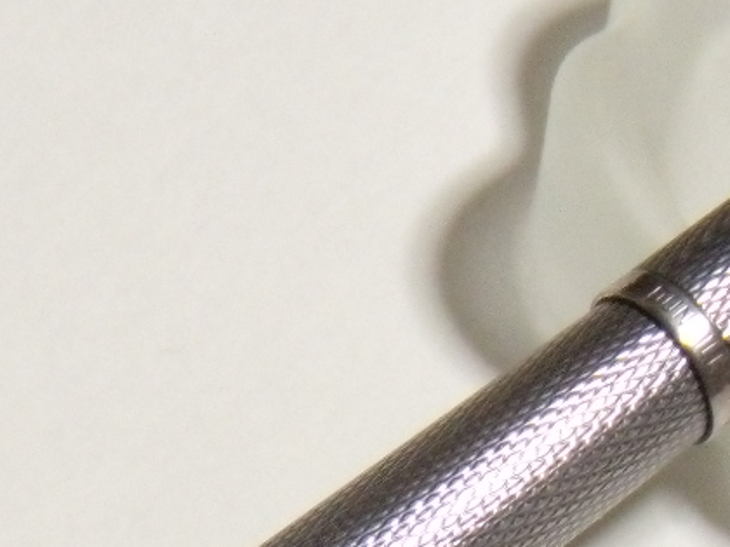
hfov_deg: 14.3
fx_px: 2889
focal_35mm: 137
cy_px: 766
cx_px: 186
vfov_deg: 10.5
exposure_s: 1/30
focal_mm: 6.4
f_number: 3.6
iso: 400
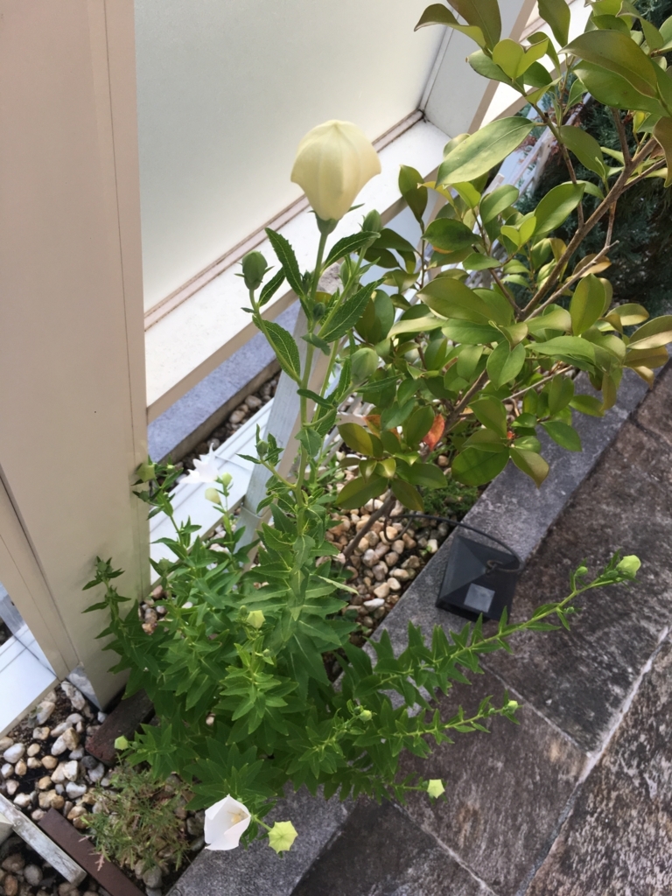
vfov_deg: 61.7
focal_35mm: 29
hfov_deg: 48.2
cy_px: 448
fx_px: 751
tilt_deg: -61.7
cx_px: 336
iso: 40
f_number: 2.2
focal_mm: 4.15
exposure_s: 1/120
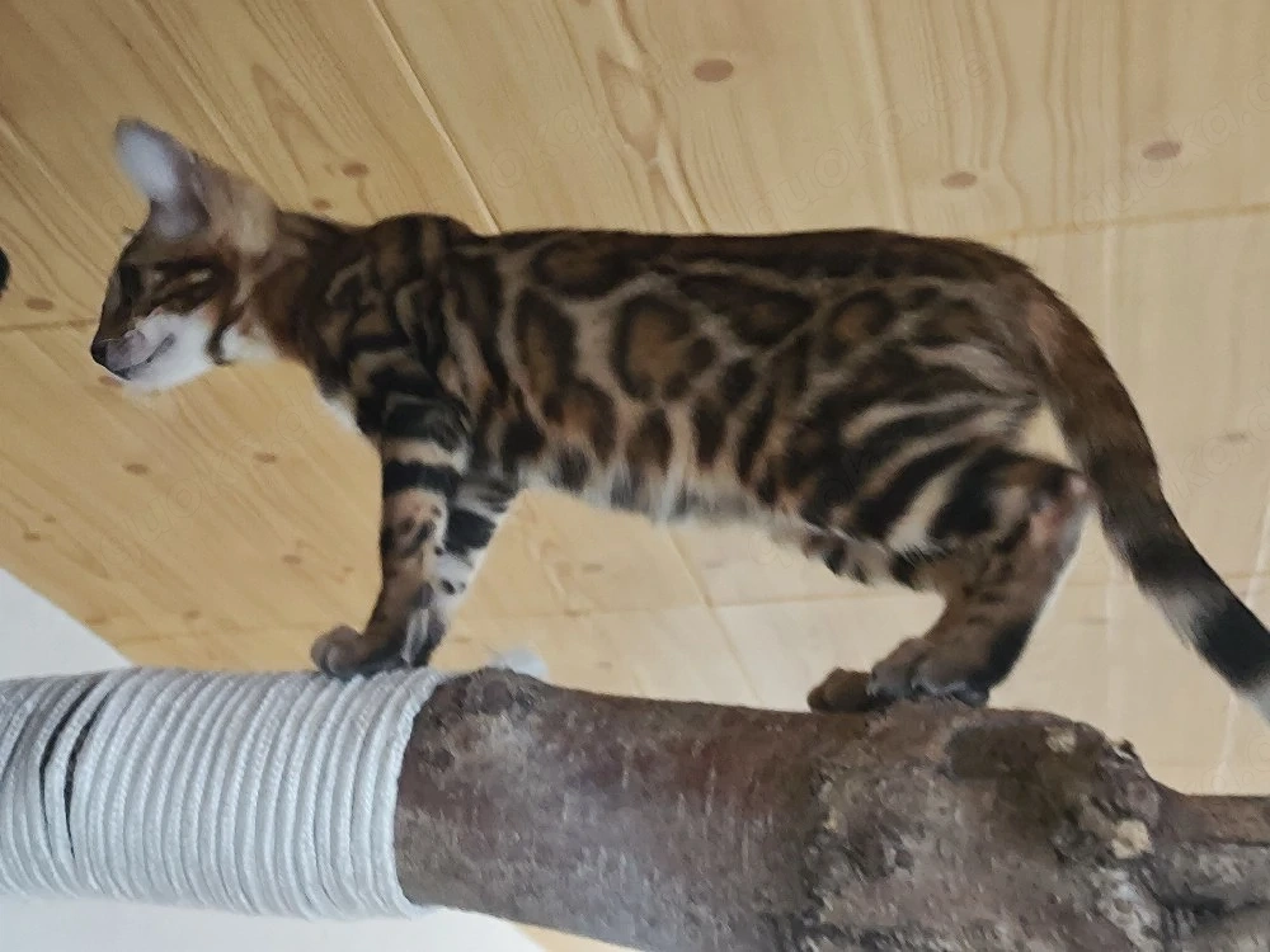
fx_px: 844
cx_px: 635
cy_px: 476
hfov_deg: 73.9
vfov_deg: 58.9
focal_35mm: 23
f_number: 1.69
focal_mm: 7.01
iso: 4379
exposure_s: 1/25
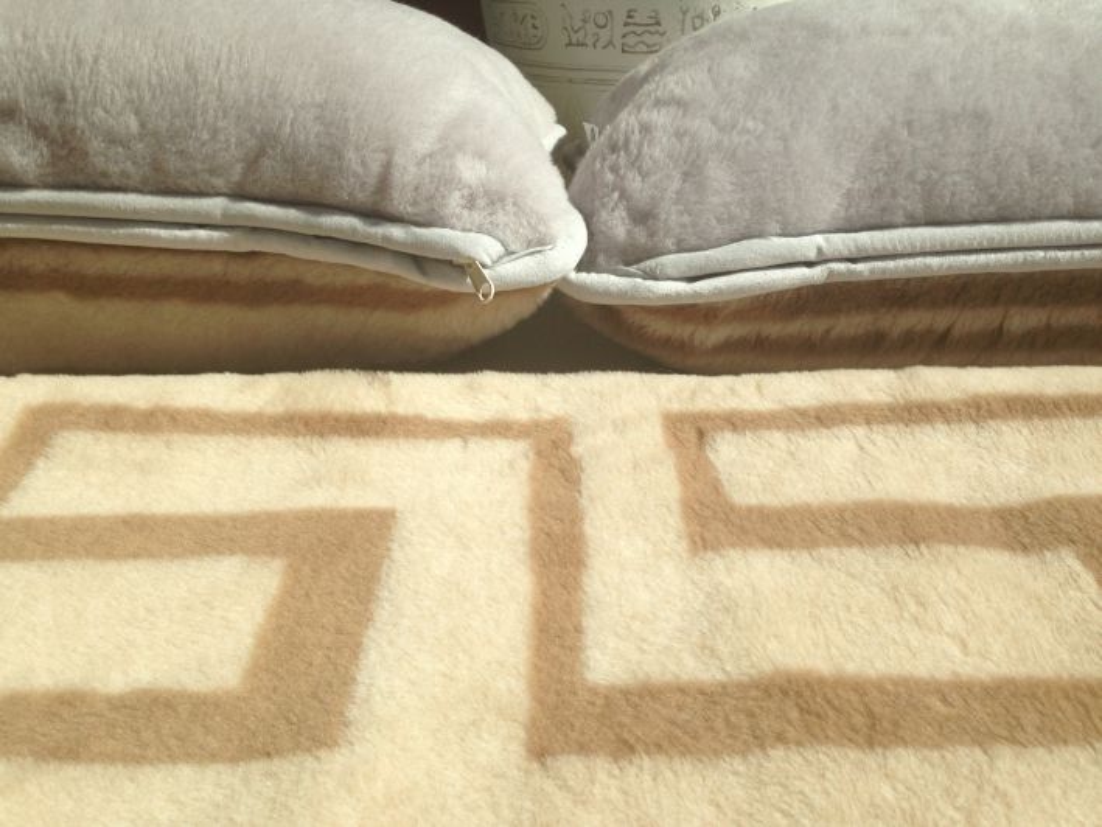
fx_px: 1051
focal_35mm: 33
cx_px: 551
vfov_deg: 43.0
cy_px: 414
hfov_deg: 55.3
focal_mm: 4.13
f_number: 2.4
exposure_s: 1/1808
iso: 50
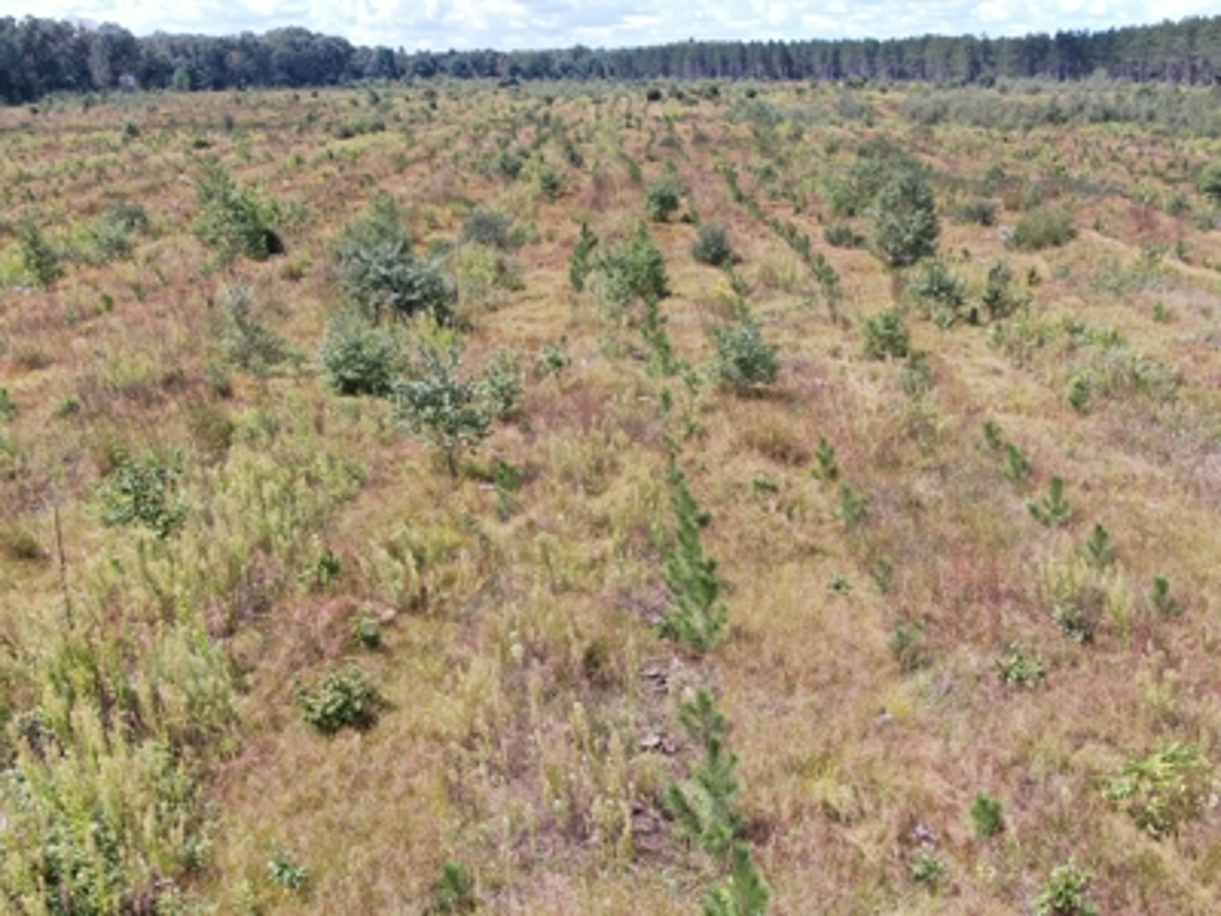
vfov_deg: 32.9
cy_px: 458
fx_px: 1552
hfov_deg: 42.9
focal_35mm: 44
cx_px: 610
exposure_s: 1/320
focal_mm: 7.71
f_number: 3.6
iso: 100
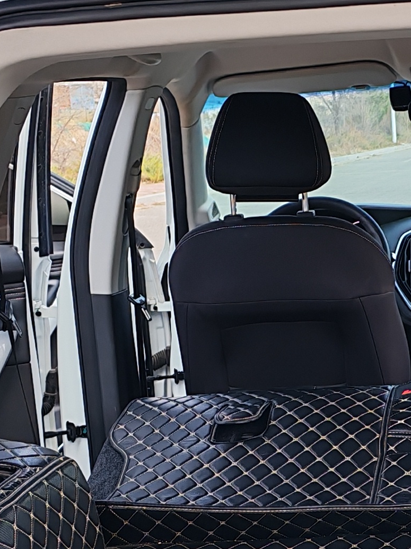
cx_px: 410
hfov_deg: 13.6
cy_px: 464
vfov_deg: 18.2
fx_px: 1695
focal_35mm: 107
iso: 50
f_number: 1.9
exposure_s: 1/440
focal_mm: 6.12
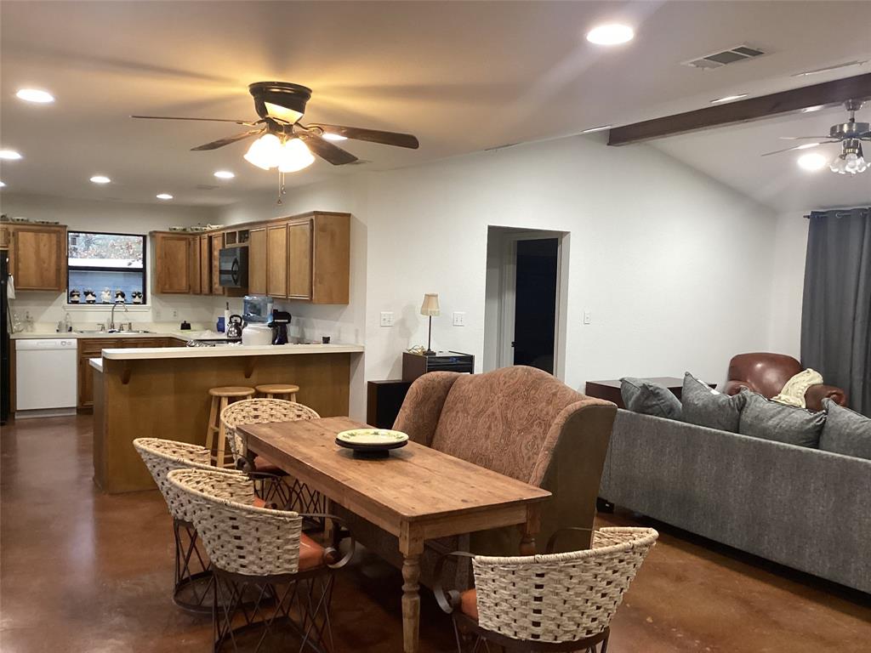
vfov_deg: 45.4
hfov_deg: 58.4
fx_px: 780
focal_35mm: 31
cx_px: 436
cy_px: 326
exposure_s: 1/60
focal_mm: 3.3
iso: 200
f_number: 2.4
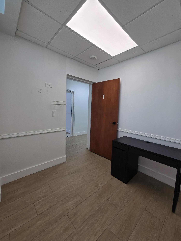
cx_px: 90
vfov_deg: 106.2
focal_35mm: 13
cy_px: 120
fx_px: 91
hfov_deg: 89.9
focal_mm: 2.2
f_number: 2.2
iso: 64
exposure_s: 1/120
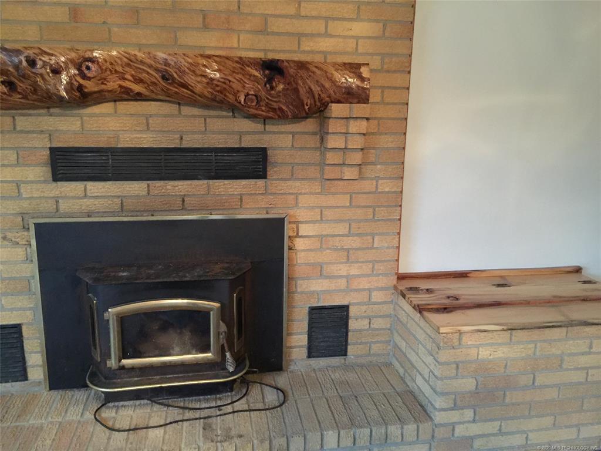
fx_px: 503
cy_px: 226
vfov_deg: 48.2
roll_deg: -1.5
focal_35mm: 29
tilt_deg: -12.4
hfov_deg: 61.7
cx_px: 300
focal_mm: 4.15
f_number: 2.2
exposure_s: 1/4
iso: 100
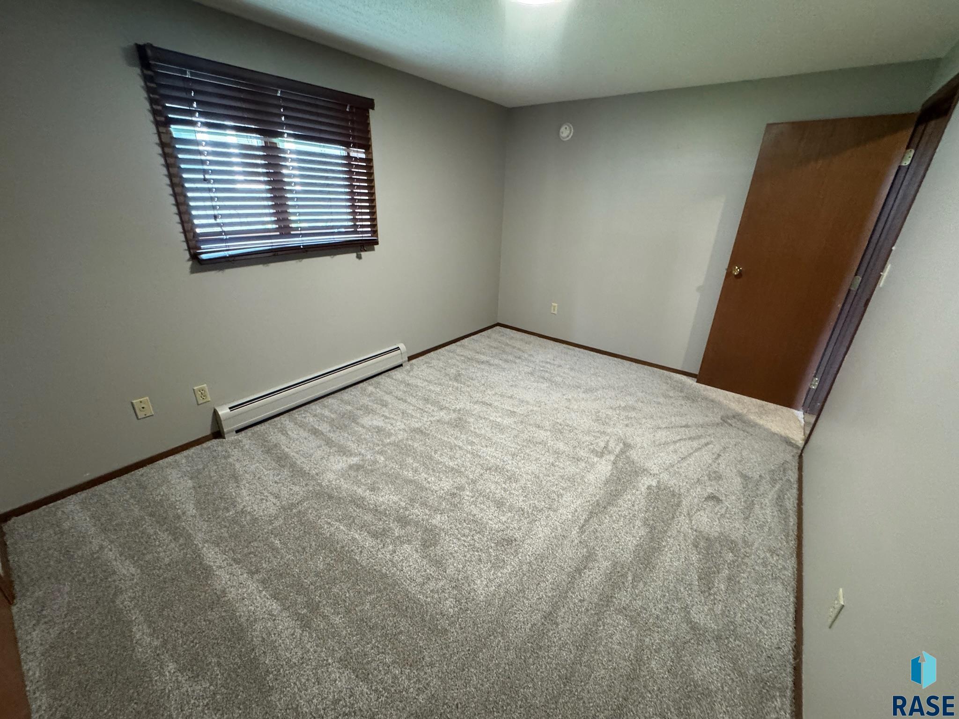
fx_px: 388
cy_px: 360
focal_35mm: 14
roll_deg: -1.9
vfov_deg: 85.7
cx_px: 480
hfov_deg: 102.1
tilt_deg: -23.1
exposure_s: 1/60
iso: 500
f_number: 2.2
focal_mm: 2.22
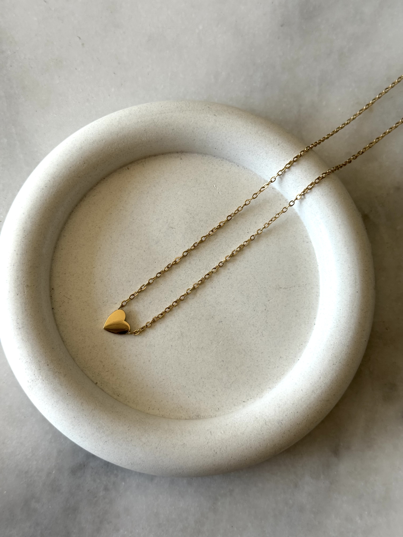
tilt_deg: -78.0
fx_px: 745
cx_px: 202
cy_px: 268
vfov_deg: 39.7
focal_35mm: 48
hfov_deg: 30.3
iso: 64
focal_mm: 6.76
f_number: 1.78
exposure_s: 1/390
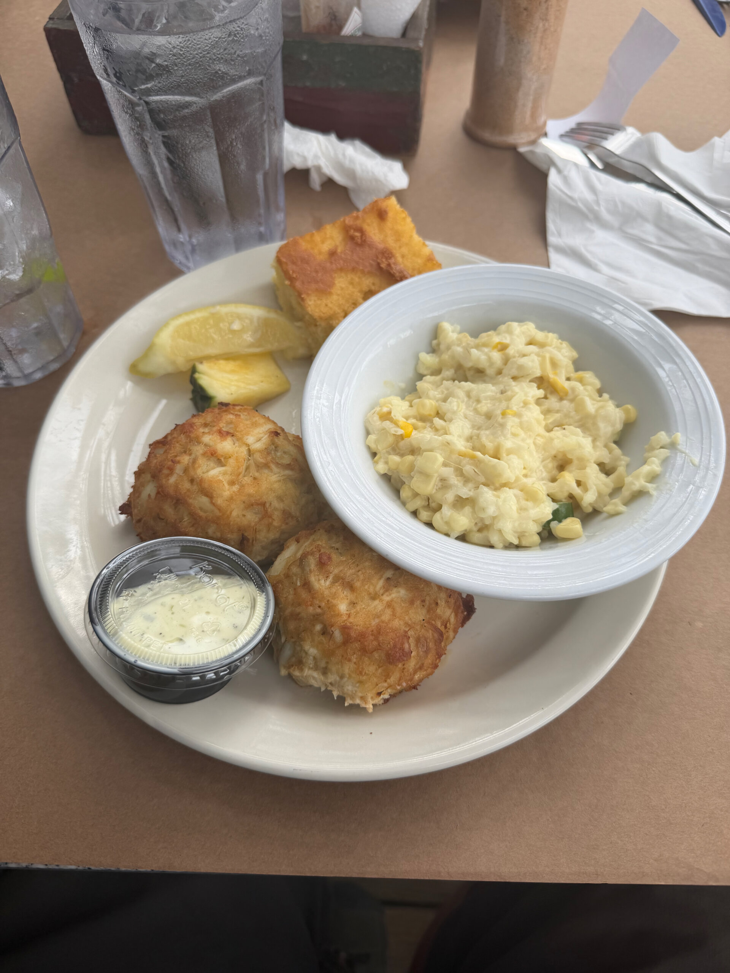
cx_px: 365
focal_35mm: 24
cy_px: 486
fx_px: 675
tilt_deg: -56.7
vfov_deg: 71.6
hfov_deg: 56.8
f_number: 1.78
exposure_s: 1/1032
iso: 80
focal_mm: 6.76
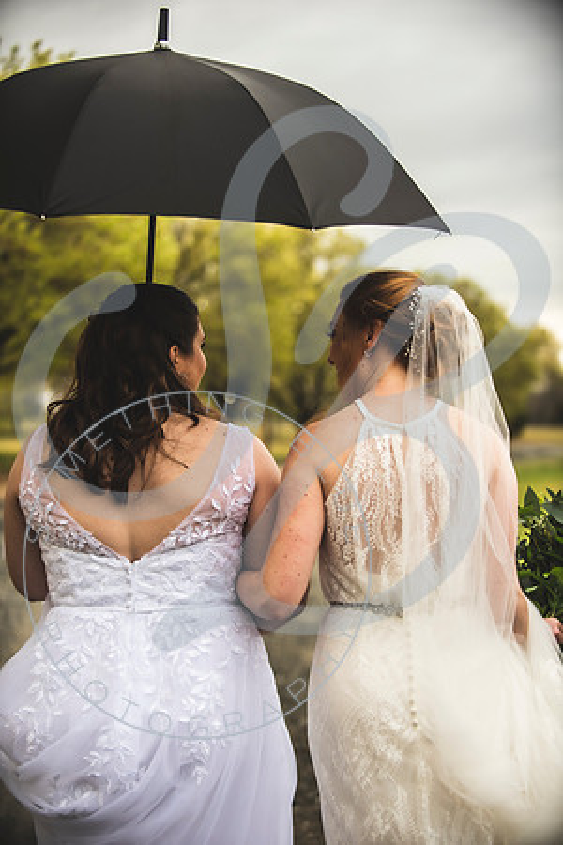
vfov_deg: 28.8
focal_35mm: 70
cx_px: 282
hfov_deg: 19.5
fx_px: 1642
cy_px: 422
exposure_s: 1/250
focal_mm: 70
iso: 100
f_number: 2.8
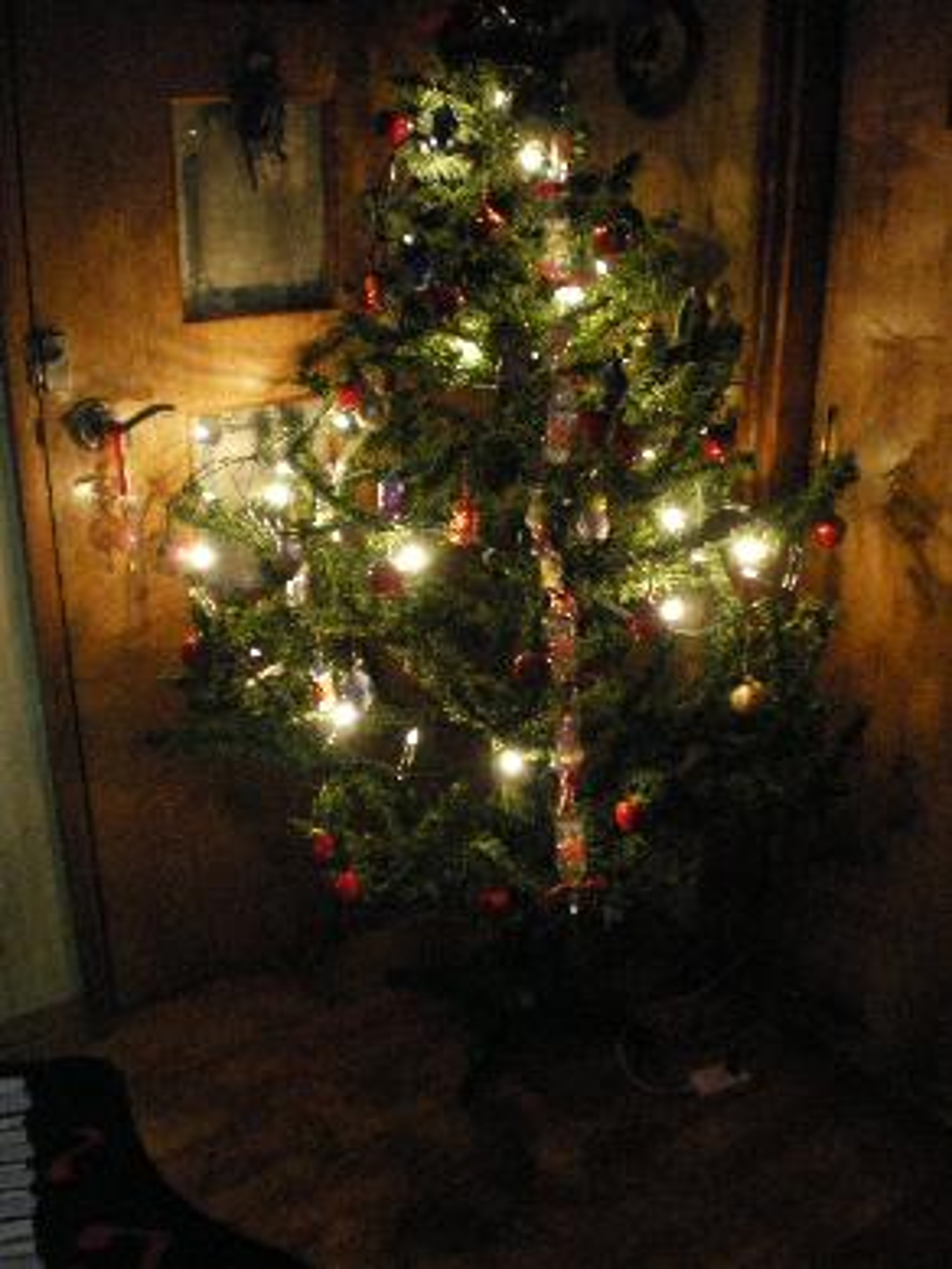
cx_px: 476
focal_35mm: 36
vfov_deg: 51.3
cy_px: 634
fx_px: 1319
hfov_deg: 39.7
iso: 800
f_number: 3.1
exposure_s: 1/4
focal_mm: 6.3
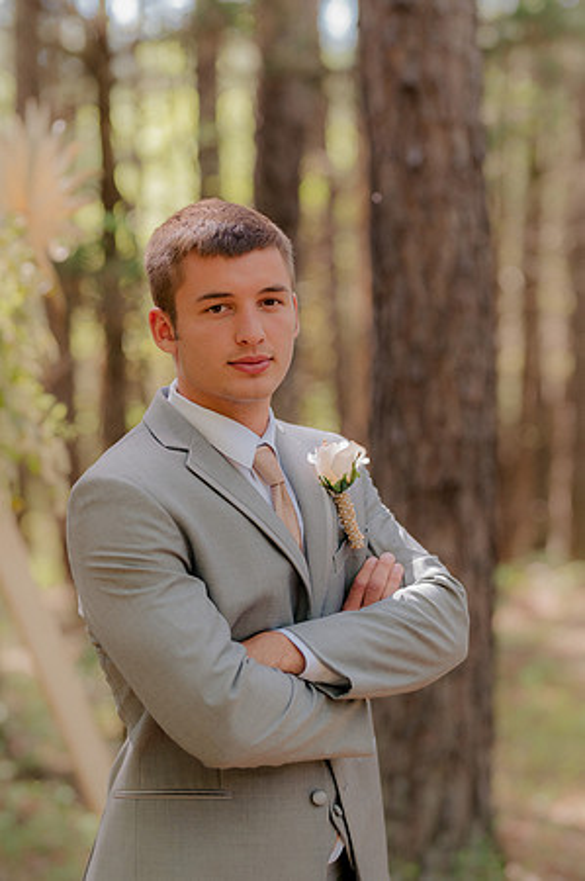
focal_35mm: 85
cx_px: 292
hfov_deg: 16.0
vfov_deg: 23.9
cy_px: 440
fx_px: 2077
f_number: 2.2
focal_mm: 85
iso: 1000
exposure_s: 1/2000
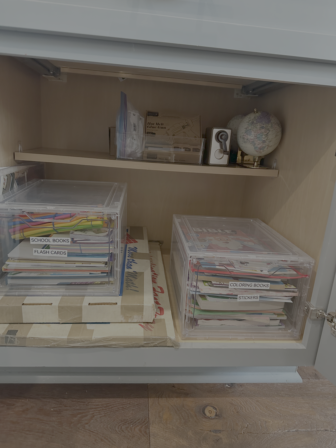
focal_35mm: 24
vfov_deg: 71.6
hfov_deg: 56.8
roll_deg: -4.7
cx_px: 168
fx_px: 311
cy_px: 224
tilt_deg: -13.7
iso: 640
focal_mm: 6.86
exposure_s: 1/40
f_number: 1.78
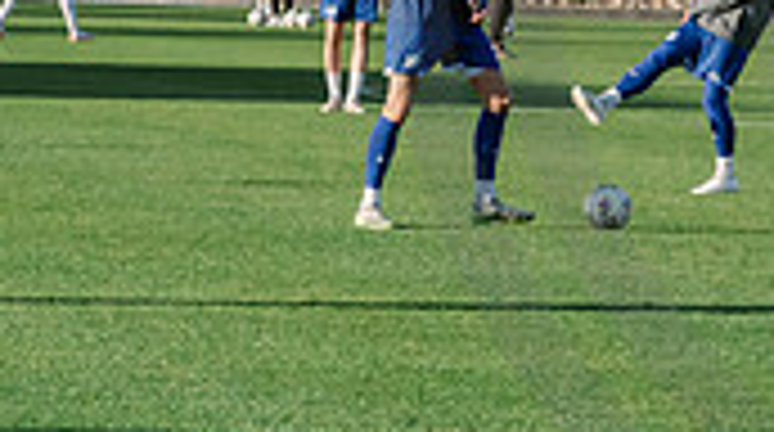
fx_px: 7621
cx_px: 1184
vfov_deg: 3.2
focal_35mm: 372
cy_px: -70
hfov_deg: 5.8
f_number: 9
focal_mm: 105
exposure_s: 1/2000
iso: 1250
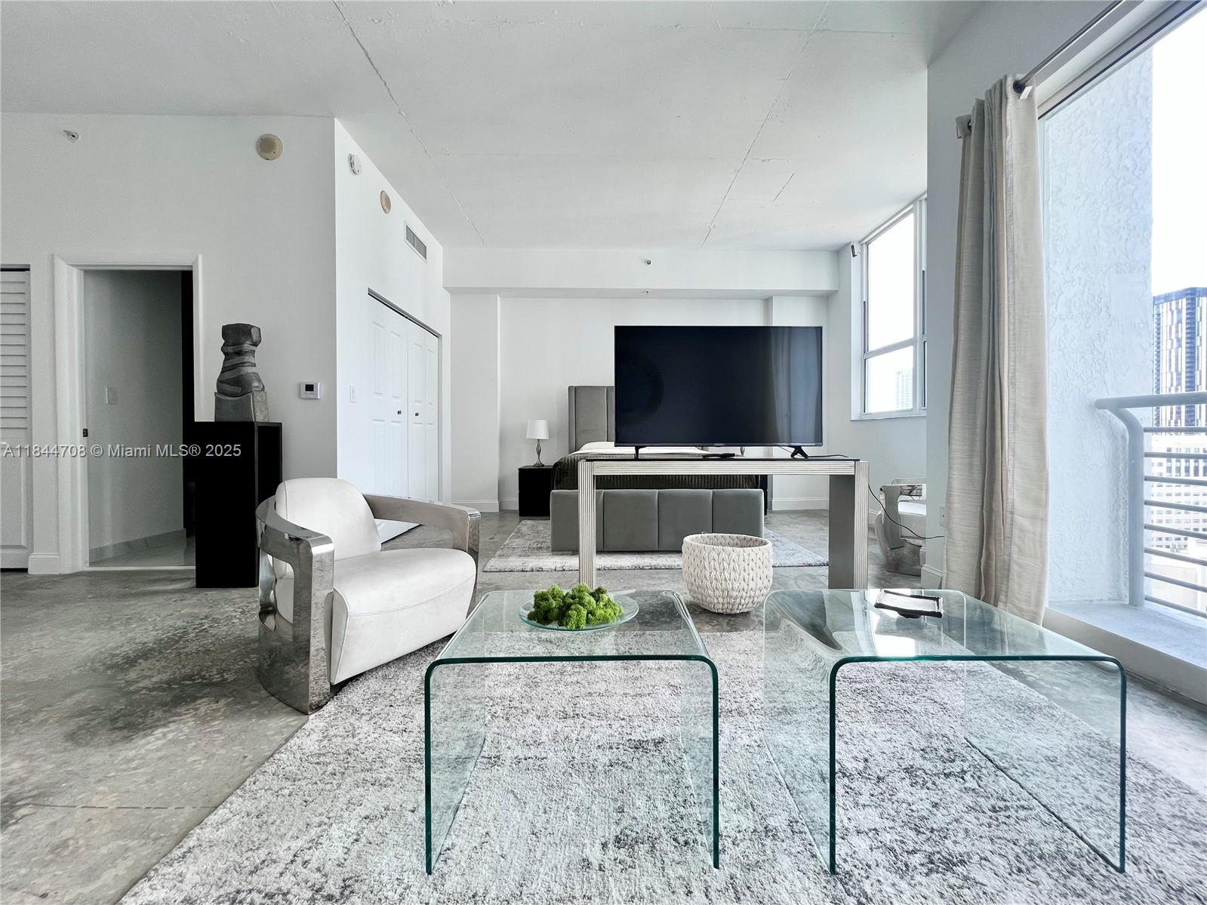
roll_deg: +0.1
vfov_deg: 89.9
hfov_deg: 106.2
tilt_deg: -1.6
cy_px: 452
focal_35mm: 13
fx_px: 453
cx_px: 604
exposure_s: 1/99
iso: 50
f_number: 1.8
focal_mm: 1.57
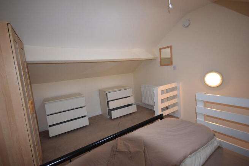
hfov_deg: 92.4
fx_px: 119
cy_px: 83
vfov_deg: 69.7
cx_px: 124
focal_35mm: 17
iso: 2000
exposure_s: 1/60
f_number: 4.2
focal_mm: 11.5
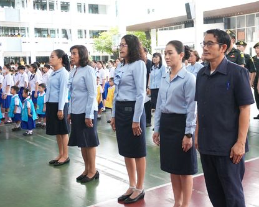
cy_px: 90
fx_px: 358
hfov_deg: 39.7
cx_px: 143
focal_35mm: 47
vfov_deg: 32.3
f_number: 4
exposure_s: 1/200
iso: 2500
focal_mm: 23
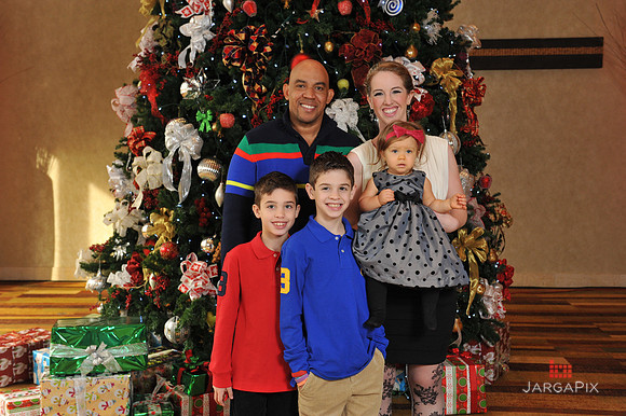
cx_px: 313
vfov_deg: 28.0
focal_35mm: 48
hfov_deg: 41.1
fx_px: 834
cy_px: 208
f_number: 6.3
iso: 1600
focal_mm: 48
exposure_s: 1/100
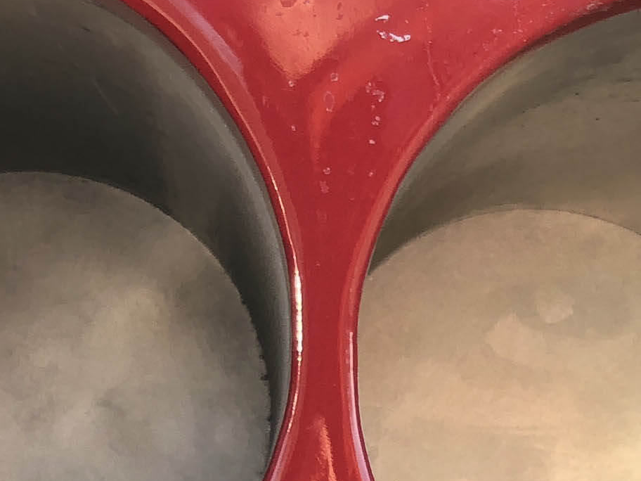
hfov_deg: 8.6
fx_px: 4259
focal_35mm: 230
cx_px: 174
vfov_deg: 6.4
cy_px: 710
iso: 20
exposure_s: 1/120
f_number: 2.4
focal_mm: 6
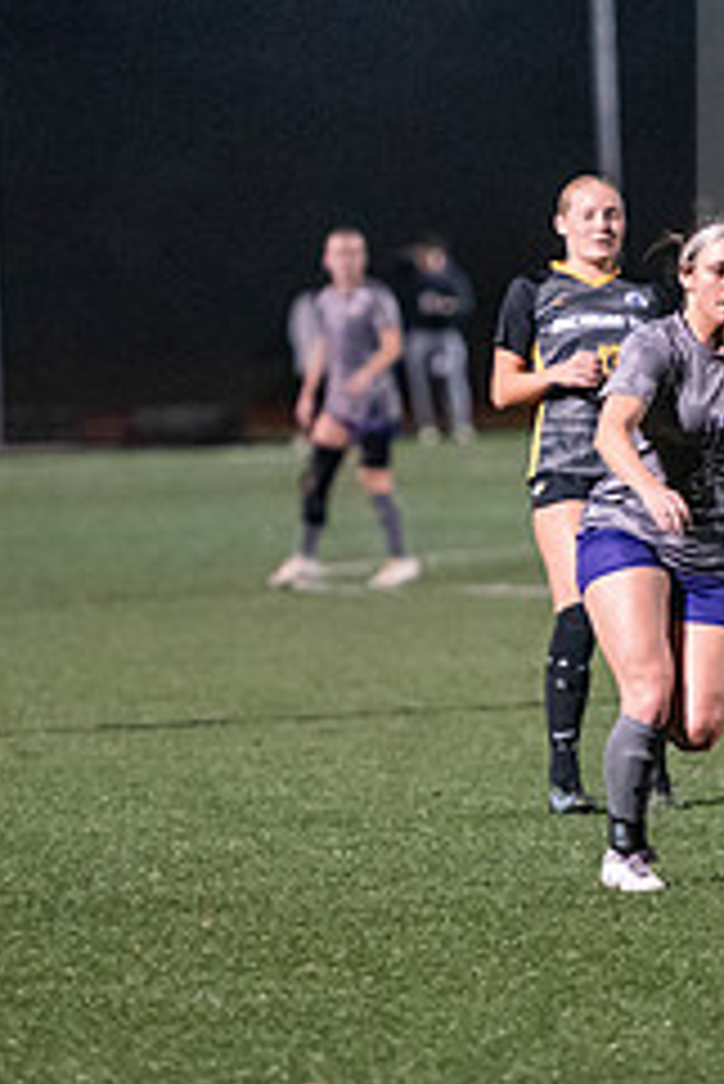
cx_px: 562
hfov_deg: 3.1
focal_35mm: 445
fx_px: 13404
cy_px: 430
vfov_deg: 4.6
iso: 8000
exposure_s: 1/1000
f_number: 2.8
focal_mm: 185
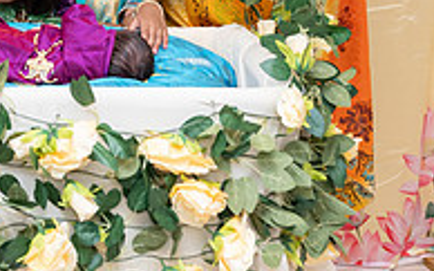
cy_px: -131
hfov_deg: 21.1
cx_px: -27
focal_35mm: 94
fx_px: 1111
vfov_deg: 13.2
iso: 500
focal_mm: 29.5
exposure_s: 1/200
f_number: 4
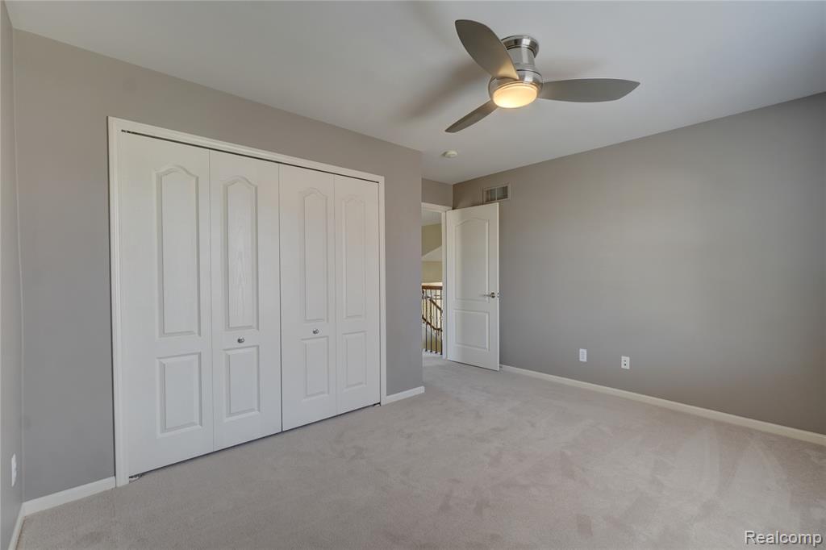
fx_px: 344
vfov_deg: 77.3
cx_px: 413
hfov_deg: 100.4
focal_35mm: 15
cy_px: 275
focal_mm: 10
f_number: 8
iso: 400
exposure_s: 1/10
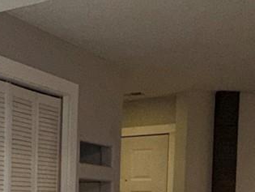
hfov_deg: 26.0
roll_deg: -1.0
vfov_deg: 19.4
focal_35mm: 71
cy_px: 239
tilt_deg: -3.7
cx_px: 2
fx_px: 524
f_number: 2.2
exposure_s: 1/61
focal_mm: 2.22
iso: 100
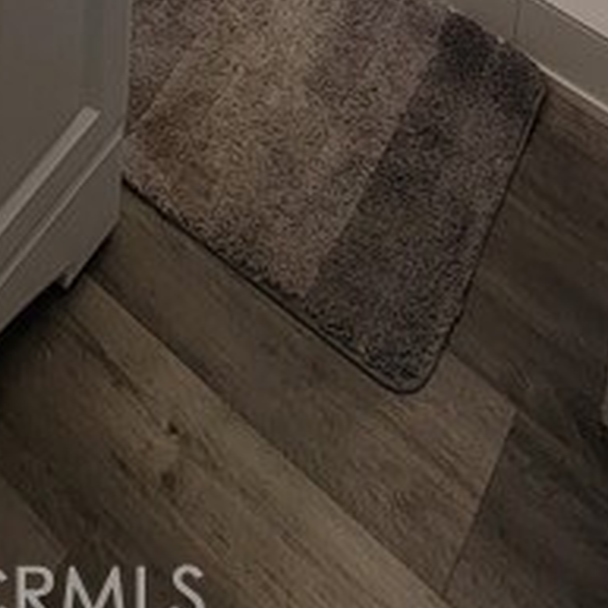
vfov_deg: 13.8
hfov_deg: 27.5
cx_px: 104
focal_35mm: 61
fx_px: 1212
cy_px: -973
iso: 50
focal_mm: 2.2
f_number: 2.2
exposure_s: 1/133
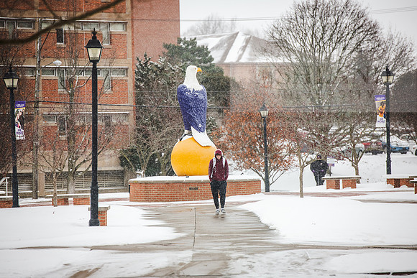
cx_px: 208
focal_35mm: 195
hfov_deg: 10.5
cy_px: 139
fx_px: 2259
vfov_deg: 7.0
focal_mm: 195
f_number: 4.5
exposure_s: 1/160
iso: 320
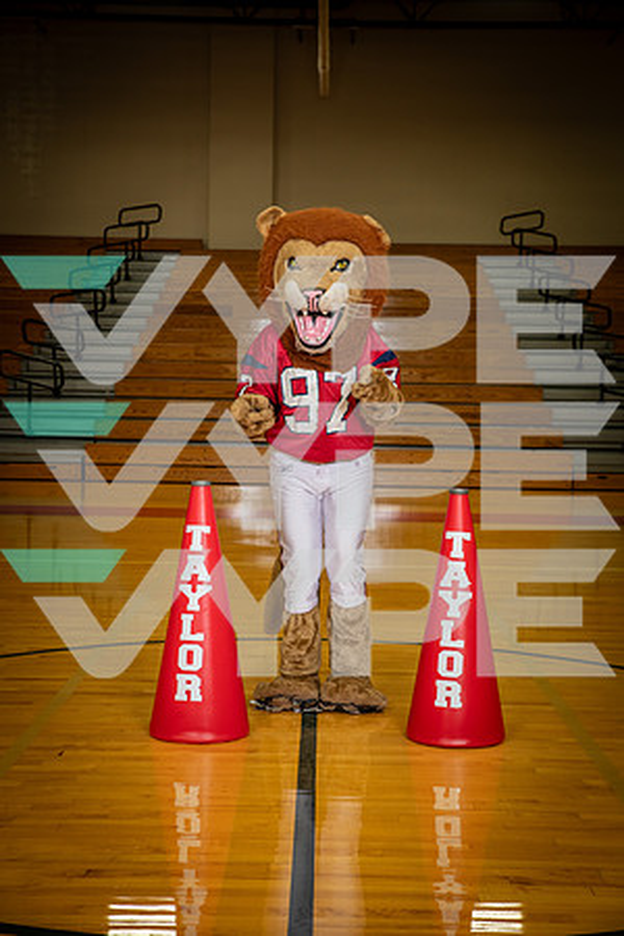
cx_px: 312
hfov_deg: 23.4
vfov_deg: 34.5
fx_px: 1508
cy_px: 468
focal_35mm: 58
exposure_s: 1/160
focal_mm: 58
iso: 800
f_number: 7.1
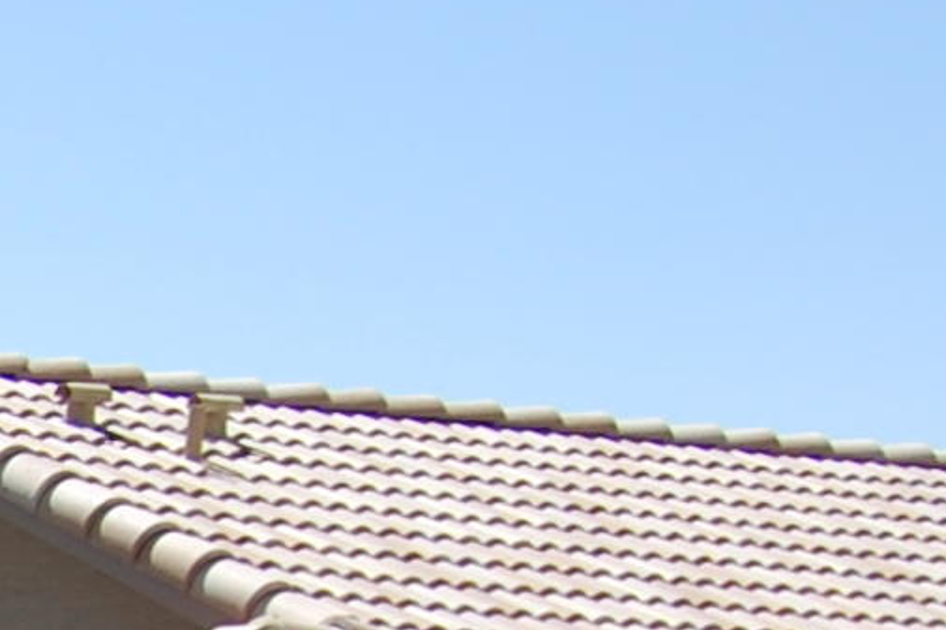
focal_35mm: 196
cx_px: -1446
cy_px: 1667
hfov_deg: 9.2
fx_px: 5147
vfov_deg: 6.5
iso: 200
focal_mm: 22
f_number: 9
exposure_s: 1/320
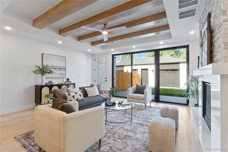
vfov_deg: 72.0
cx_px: 114
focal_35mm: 16
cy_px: 76
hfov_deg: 95.0
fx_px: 104
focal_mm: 11
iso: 160
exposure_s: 1/5
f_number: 8
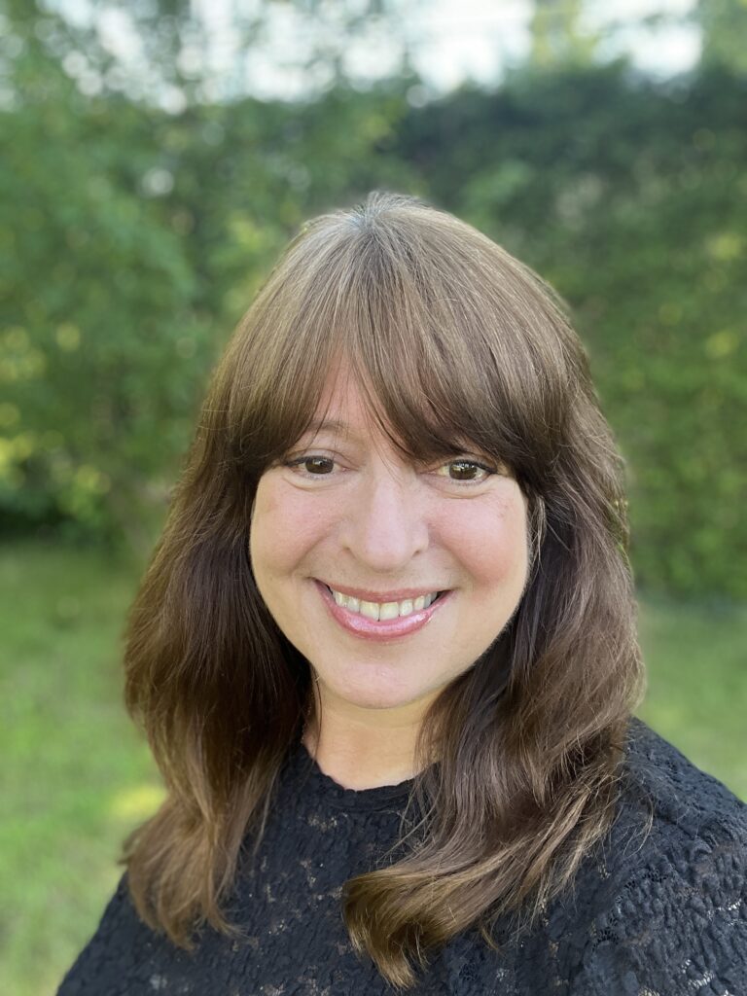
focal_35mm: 30
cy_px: 498
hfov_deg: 46.8
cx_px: 374
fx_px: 863
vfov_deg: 60.0
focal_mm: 2.71
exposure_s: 1/121
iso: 64
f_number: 2.2
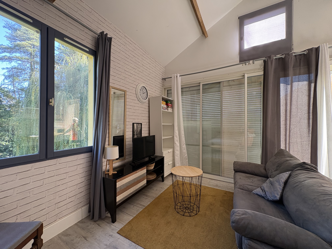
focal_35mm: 14
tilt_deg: +0.4
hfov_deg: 102.1
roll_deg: +0.7
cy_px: 124
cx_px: 166
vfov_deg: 85.7
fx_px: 134
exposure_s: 1/99
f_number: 2.2
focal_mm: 2.22
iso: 125
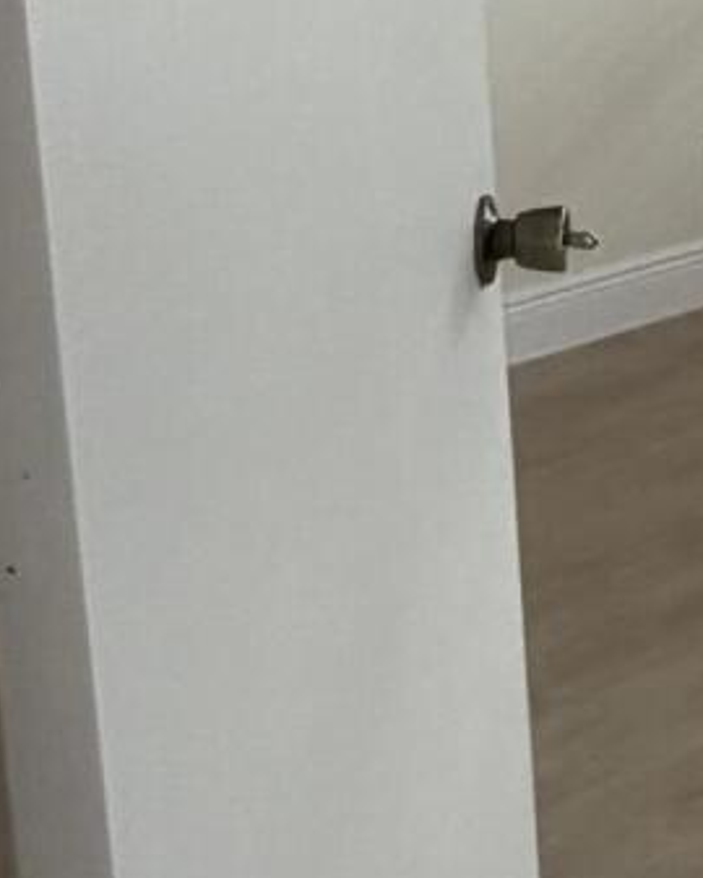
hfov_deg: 17.5
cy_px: -42
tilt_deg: -8.2
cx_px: 974
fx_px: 2105
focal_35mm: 81
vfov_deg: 22.5
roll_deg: +1.7
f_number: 2.2
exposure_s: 1/121
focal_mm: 2.22
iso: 200
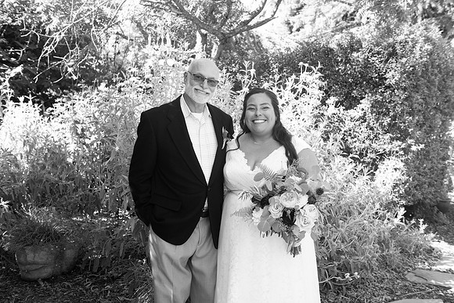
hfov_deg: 50.7
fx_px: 479
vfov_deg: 35.1
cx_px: 227
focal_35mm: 38
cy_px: 152
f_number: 4.5
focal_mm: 38
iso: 640
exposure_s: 1/400
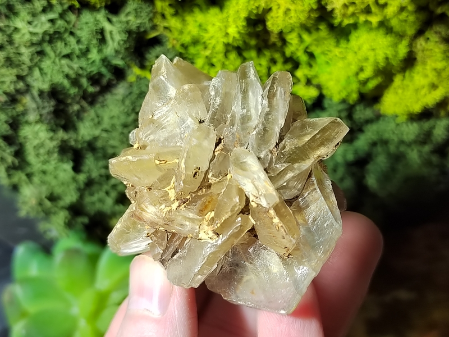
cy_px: 168
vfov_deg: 31.5
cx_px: 224
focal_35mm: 46
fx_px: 597
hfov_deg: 41.2
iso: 363
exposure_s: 1/100
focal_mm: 5.52
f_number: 1.9
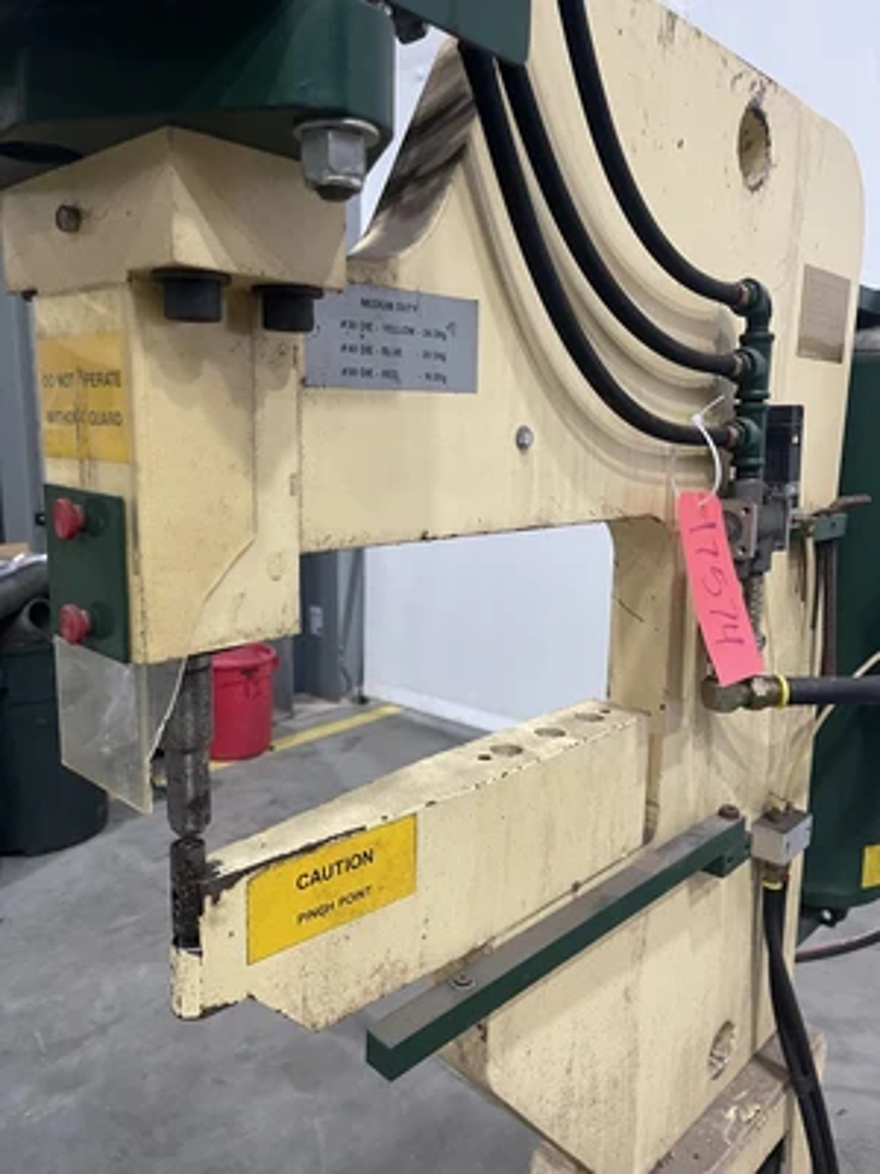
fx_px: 847
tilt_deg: -8.5
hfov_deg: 54.9
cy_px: 587
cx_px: 440
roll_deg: -1.4
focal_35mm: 25
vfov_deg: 69.4
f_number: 1.6
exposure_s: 1/60
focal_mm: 5.1
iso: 320
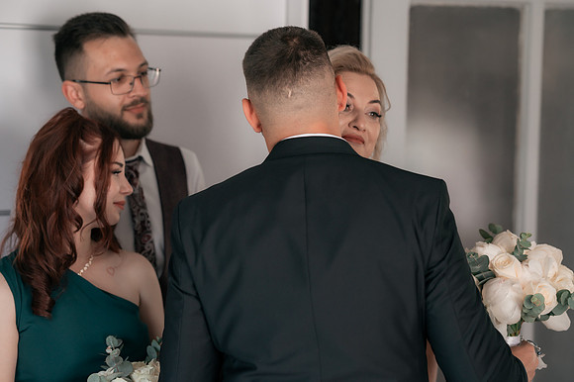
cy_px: 191
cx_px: 287
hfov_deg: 23.9
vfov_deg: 16.1
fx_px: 1354
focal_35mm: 85
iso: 800
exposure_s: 1/250
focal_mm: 85
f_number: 2.5
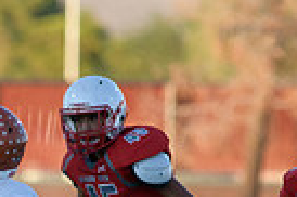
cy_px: 311
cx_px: -37
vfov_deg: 1.1
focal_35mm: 1275
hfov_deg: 1.6
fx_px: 10506
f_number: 5
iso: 3200
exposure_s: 1/6400
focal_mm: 300
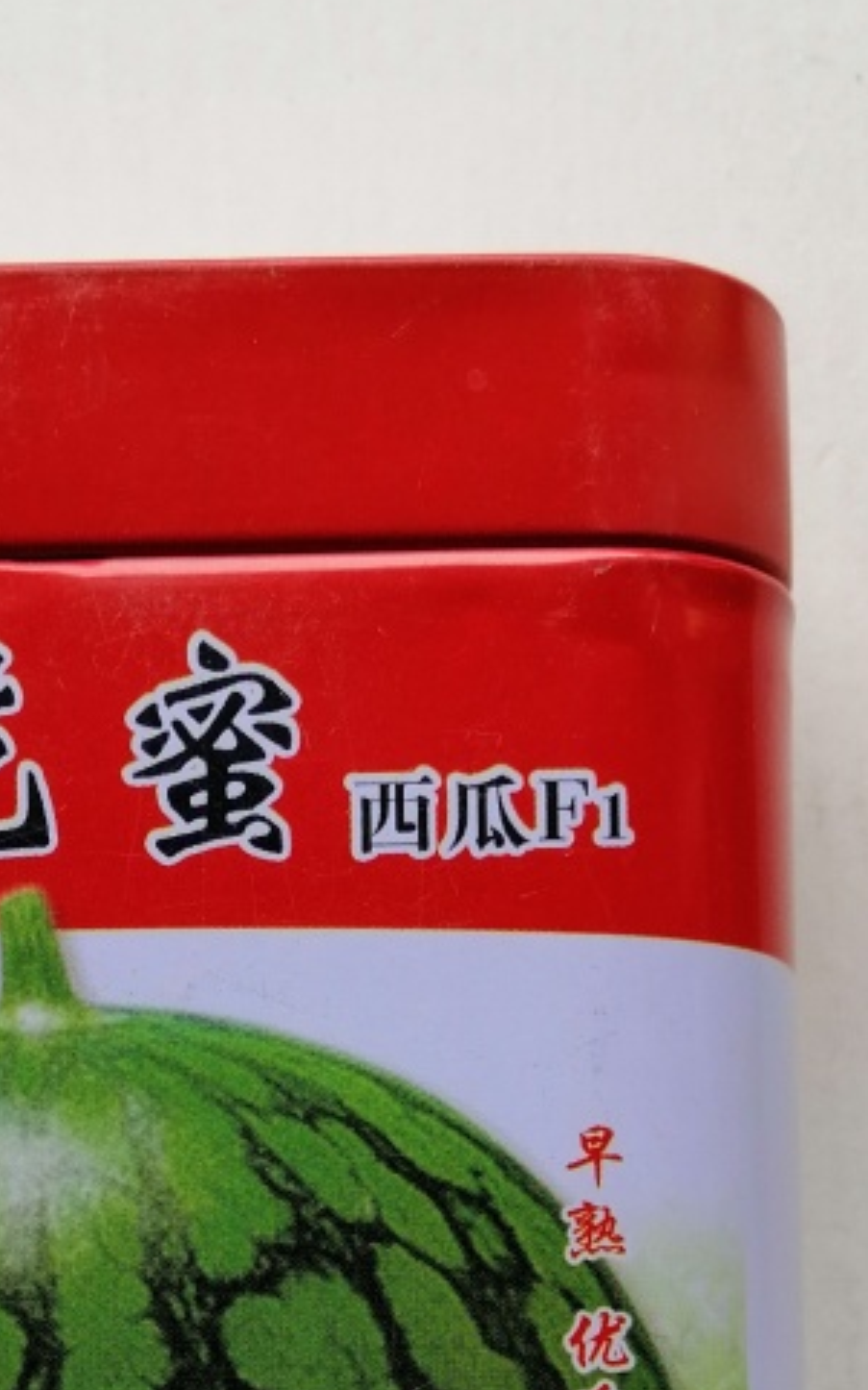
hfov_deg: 21.1
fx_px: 2310
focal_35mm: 61
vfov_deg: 31.8
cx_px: 211
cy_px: 1262
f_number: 2.2
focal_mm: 3.81
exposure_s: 1/60
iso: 64
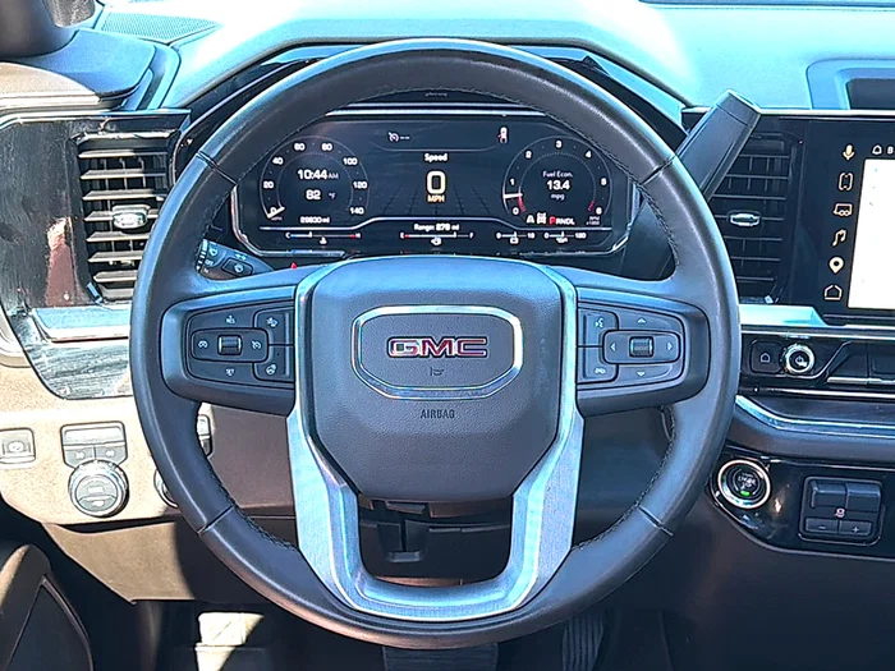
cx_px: 448
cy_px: 336
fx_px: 1112
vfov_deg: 33.6
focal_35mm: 43
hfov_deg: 43.9
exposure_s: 1/107
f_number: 1.78
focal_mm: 6.76
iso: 100
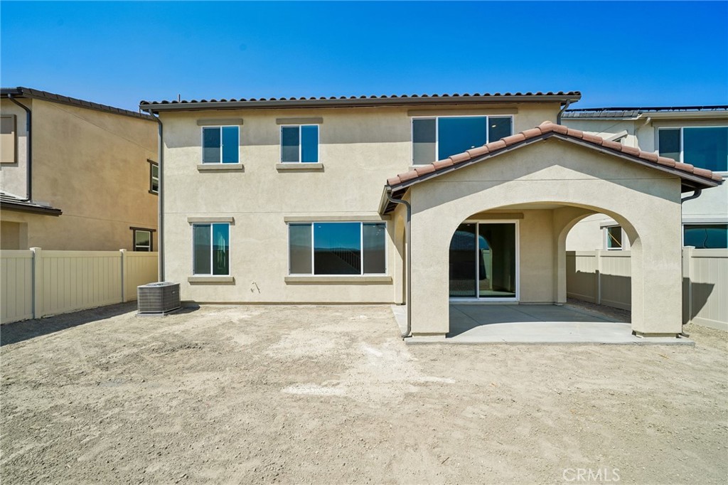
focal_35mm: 13
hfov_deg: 108.3
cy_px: 242
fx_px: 263
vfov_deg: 85.4
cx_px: 364
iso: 100
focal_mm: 13
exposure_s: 1/400
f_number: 8
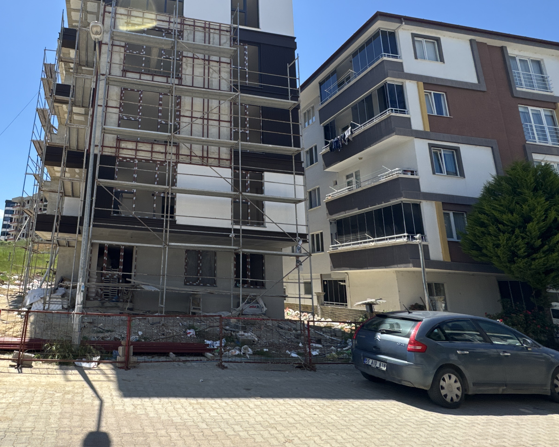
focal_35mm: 23
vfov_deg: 60.4
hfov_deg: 69.1
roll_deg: -0.4
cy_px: 181
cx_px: 158
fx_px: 380
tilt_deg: +16.1
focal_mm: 2.22
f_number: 2.2
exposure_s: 1/1536
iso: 50
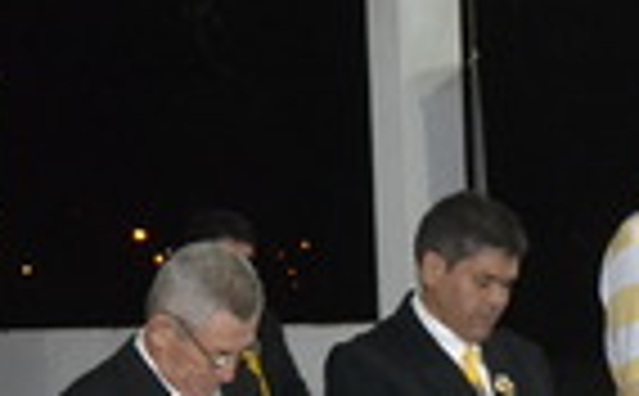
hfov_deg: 15.0
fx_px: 2415
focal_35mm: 139
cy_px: 549
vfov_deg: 9.2
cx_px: 511
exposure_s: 1/60
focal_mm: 26
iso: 3200
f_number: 3.8
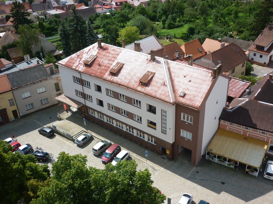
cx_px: 136
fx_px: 276
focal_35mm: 35
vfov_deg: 40.7
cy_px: 102
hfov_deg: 52.6
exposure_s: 1/125
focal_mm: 5.5
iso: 80
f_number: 8
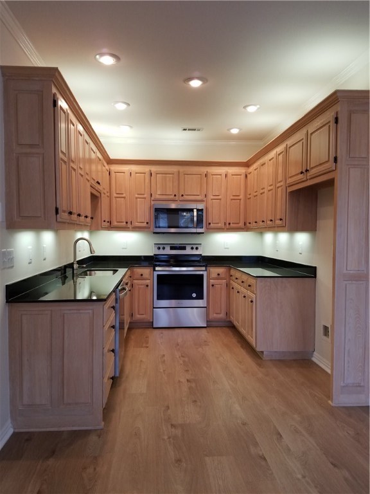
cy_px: 247
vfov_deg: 67.3
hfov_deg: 53.1
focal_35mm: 26
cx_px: 185
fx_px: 371
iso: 80
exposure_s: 1/60
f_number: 1.7
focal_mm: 4.2
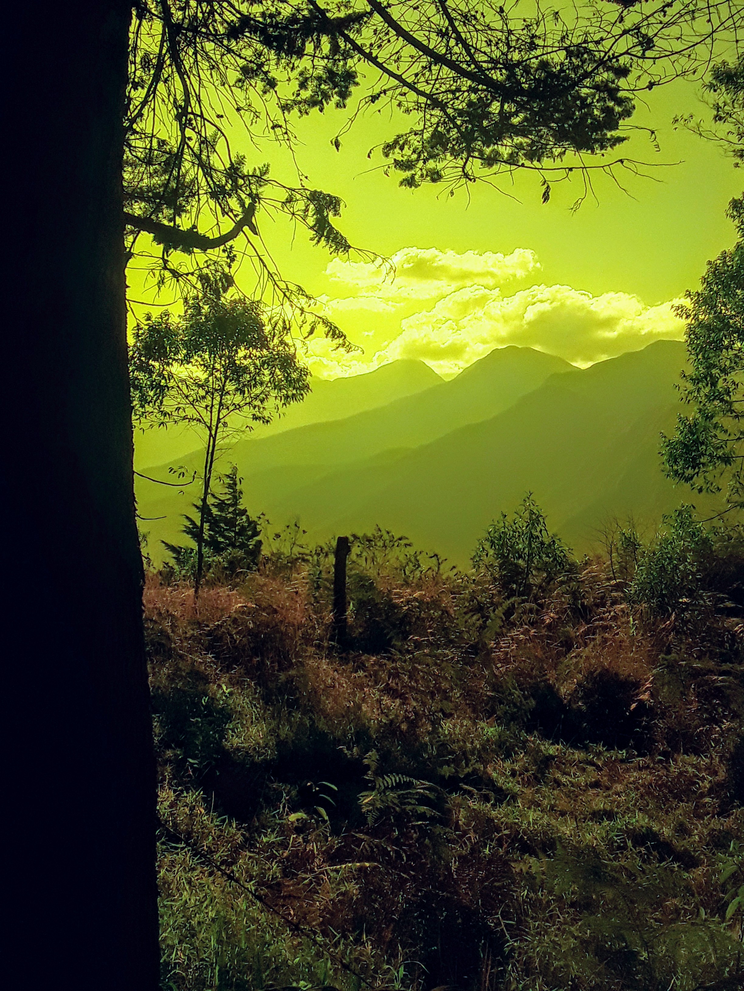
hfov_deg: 45.4
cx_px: 372
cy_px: 496
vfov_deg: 58.4
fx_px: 888
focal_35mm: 31
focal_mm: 3.3
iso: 40
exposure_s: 1/1934
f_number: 2.2
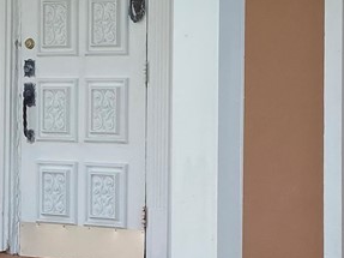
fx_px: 1440
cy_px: 137
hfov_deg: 13.4
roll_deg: -0.9
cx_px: 2
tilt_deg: -2.7
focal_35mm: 145
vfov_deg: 10.2
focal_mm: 4.25
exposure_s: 1/3401
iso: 32
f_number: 1.8
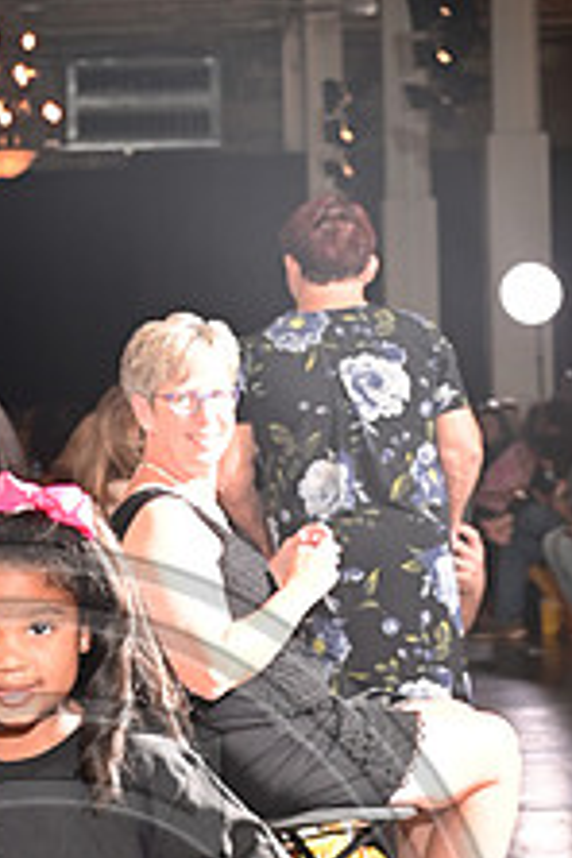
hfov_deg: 7.5
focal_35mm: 183
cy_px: 1044
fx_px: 4361
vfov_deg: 11.0
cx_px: 8
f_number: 6.3
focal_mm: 70
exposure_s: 1/125
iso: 1000
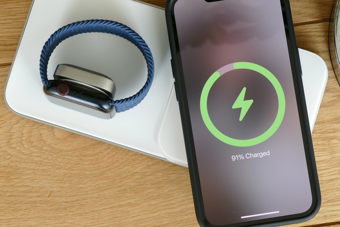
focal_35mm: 146
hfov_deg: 14.0
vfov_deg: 9.4
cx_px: 207
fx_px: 1379
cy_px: 104
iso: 200
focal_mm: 40.84
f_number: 4.5
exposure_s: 1/80
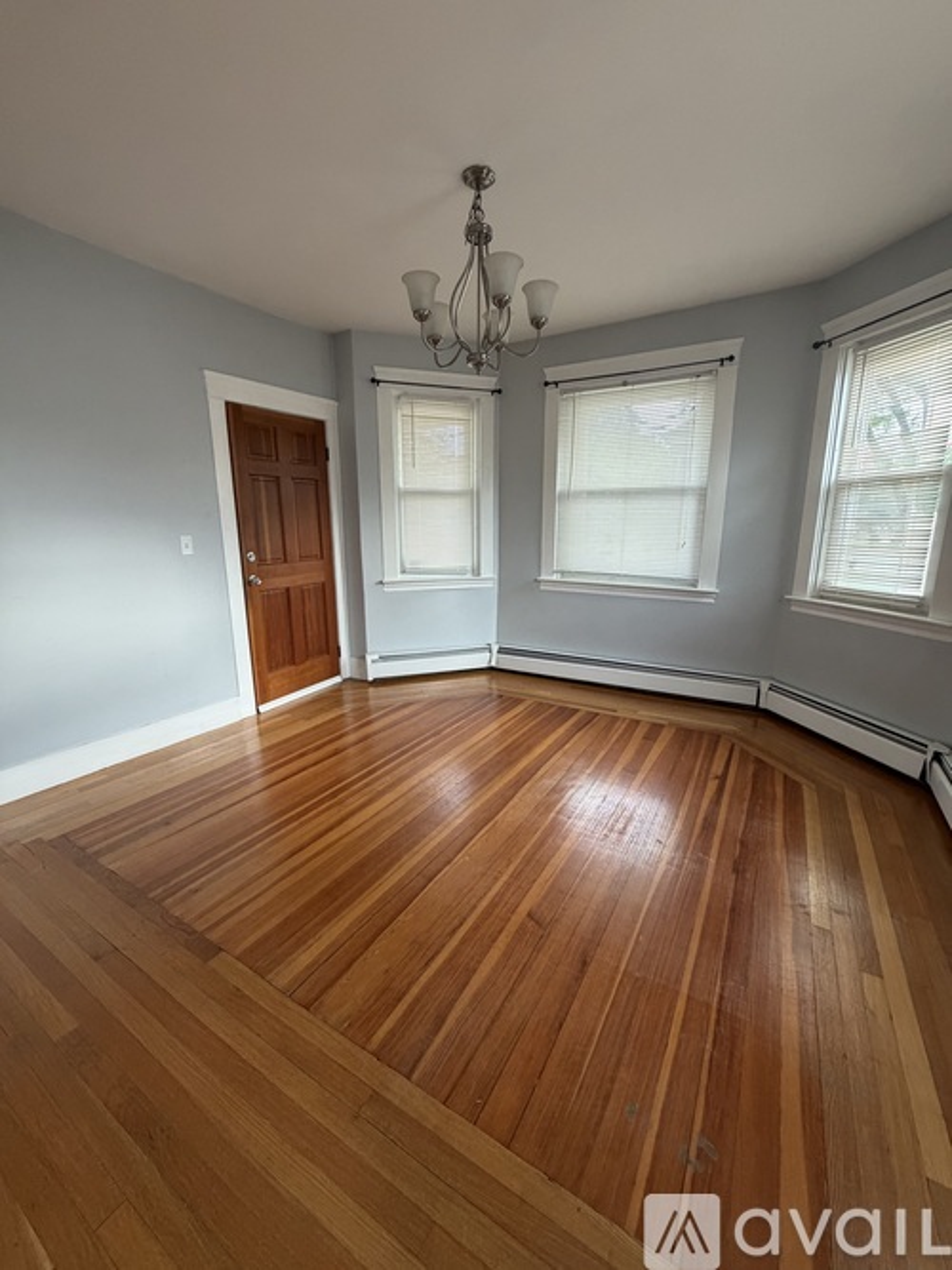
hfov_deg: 85.7
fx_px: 514
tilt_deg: -11.9
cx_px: 476
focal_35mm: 14
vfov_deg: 102.1
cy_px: 635
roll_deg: +0.5
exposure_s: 1/98
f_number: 2.2
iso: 320
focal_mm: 2.22
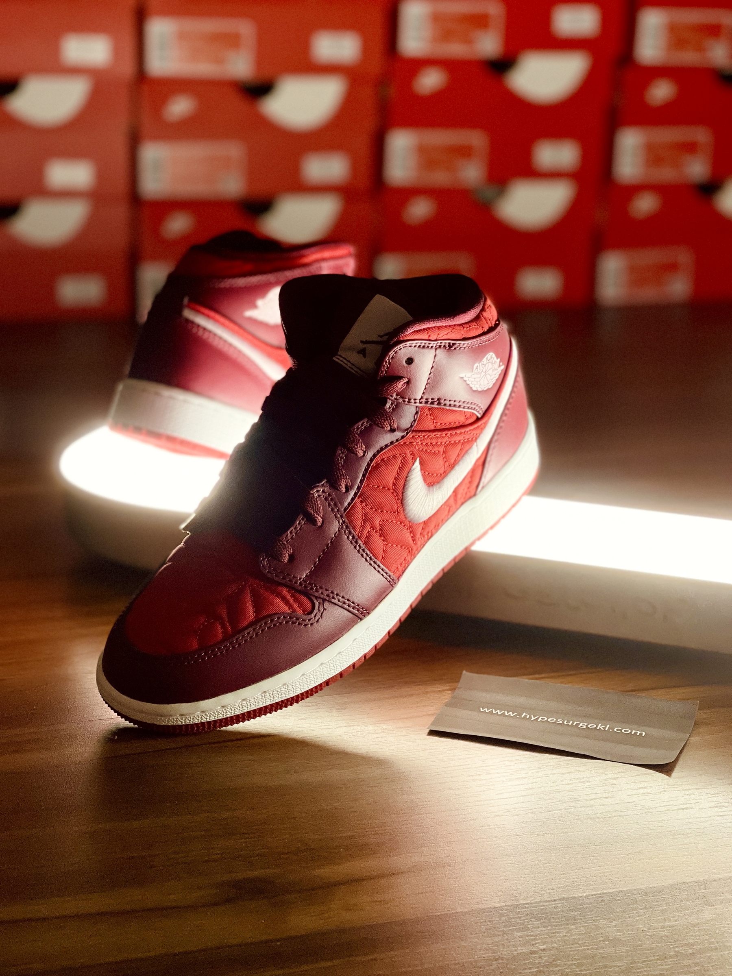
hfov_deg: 22.9
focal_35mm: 64
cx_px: 366
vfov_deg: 30.3
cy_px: 488
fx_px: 1804
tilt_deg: -16.2
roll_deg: -1.0
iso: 250
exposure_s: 1/75
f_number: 2.2
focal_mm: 7.5
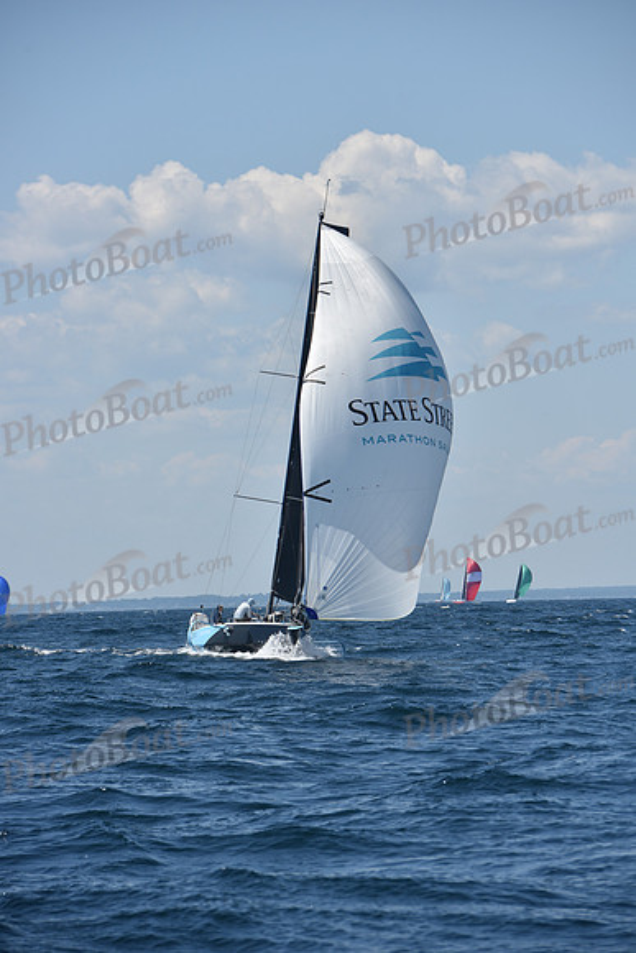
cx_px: 318
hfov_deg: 6.9
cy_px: 476
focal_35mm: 200
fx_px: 5296
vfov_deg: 10.3
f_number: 8
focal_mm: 200
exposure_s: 1/1000
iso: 200
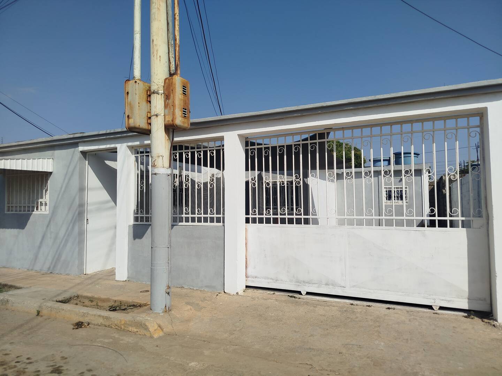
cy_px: 188
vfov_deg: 56.8
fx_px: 348
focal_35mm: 24
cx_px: 251
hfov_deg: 71.6
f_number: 1.7
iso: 50
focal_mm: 5.31
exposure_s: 1/1837
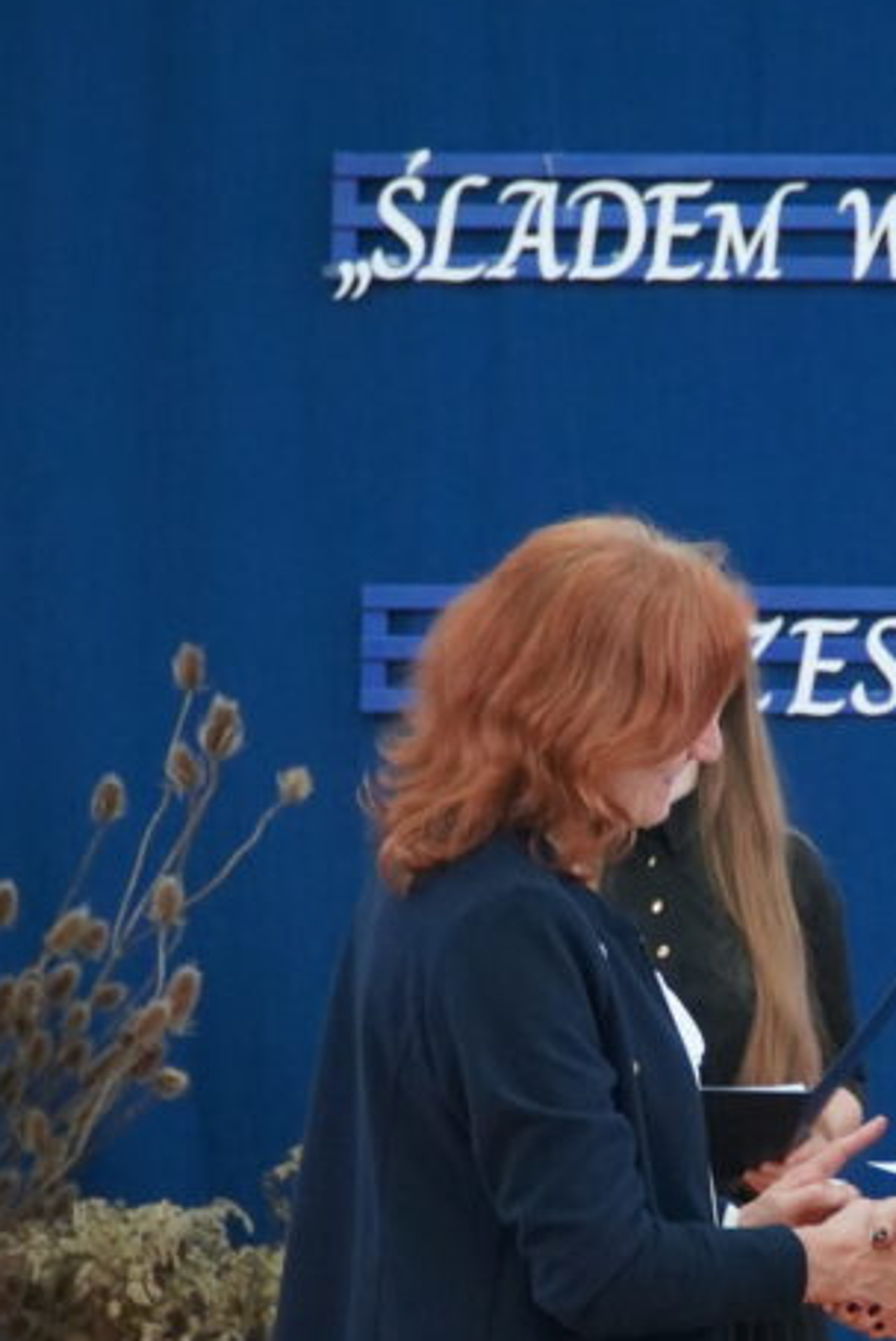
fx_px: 5032
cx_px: 839
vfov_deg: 15.1
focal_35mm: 135
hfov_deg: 10.1
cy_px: 1114
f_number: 4
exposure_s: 1/160
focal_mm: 40
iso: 4000
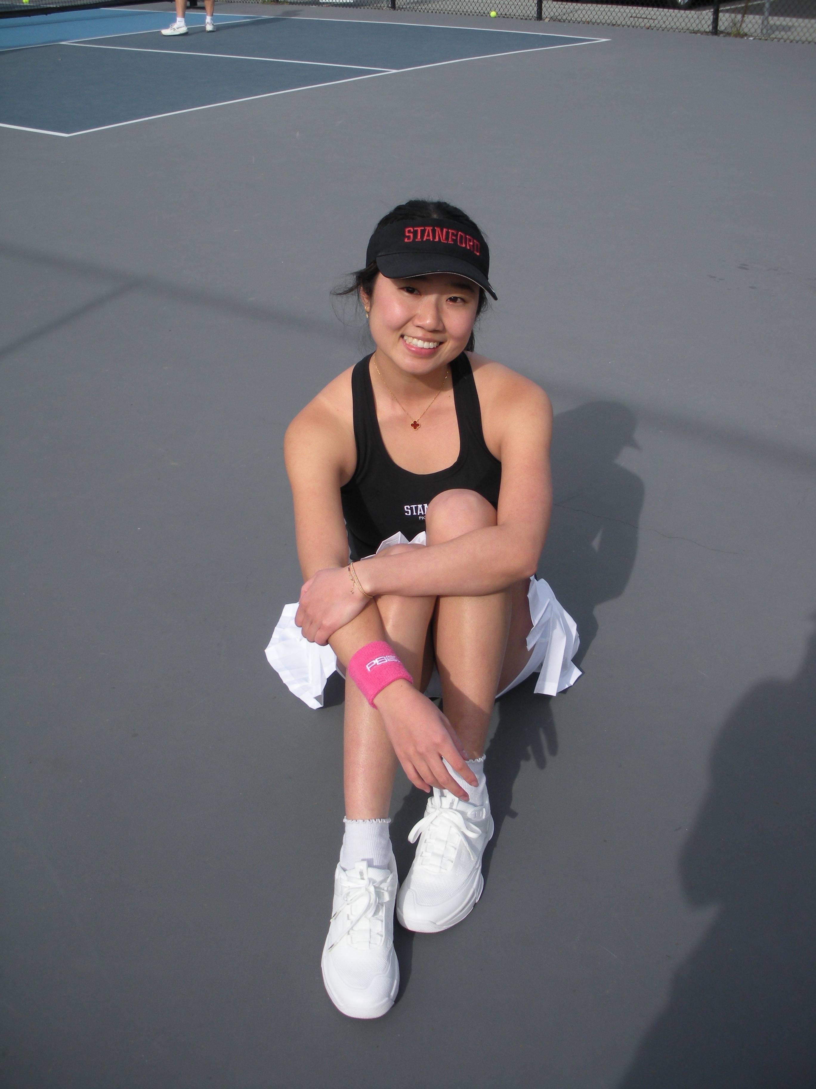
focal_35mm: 36
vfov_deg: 51.4
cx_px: 408
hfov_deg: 39.7
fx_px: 1131
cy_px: 544
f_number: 3.5
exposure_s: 1/480
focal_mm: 6.3
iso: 64
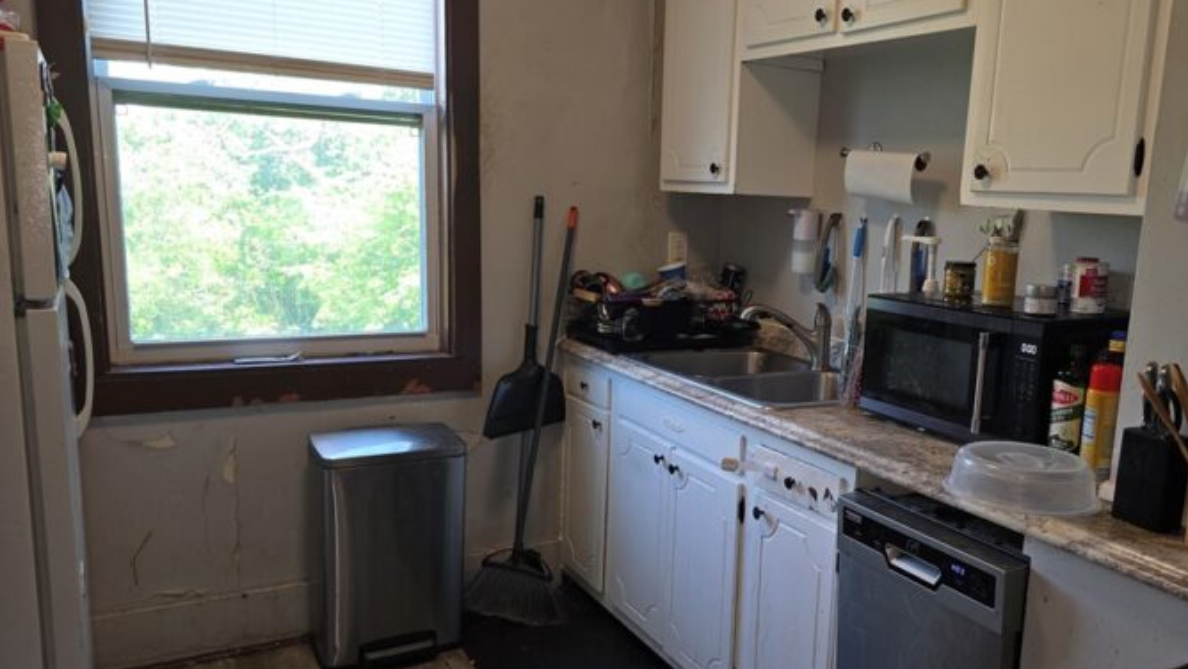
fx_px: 945
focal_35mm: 30
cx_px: 697
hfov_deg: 63.9
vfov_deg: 38.9
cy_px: 365
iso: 64
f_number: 1.7
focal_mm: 6.3
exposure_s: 1/60
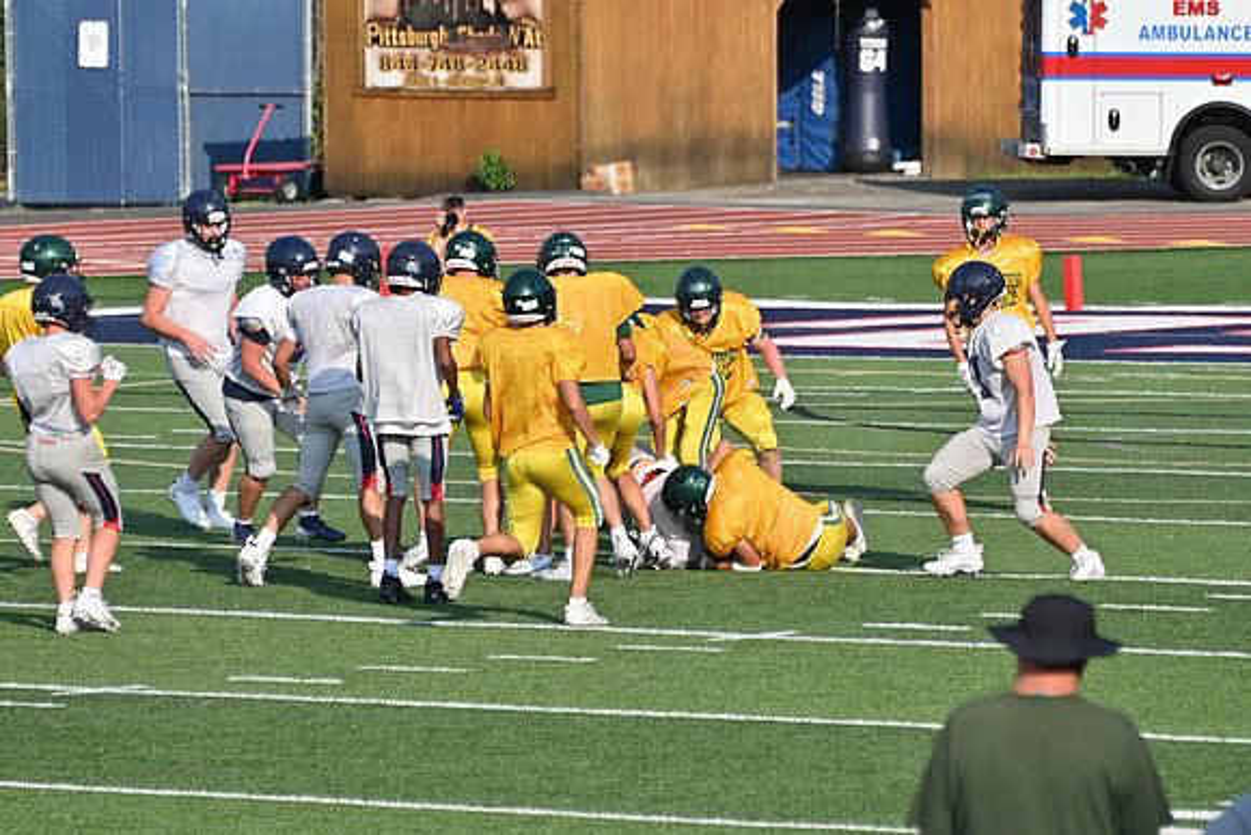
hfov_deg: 4.6
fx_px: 15640
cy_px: 418
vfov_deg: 3.1
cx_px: 626
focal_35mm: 450
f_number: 5.6
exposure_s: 1/640
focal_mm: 300
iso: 100
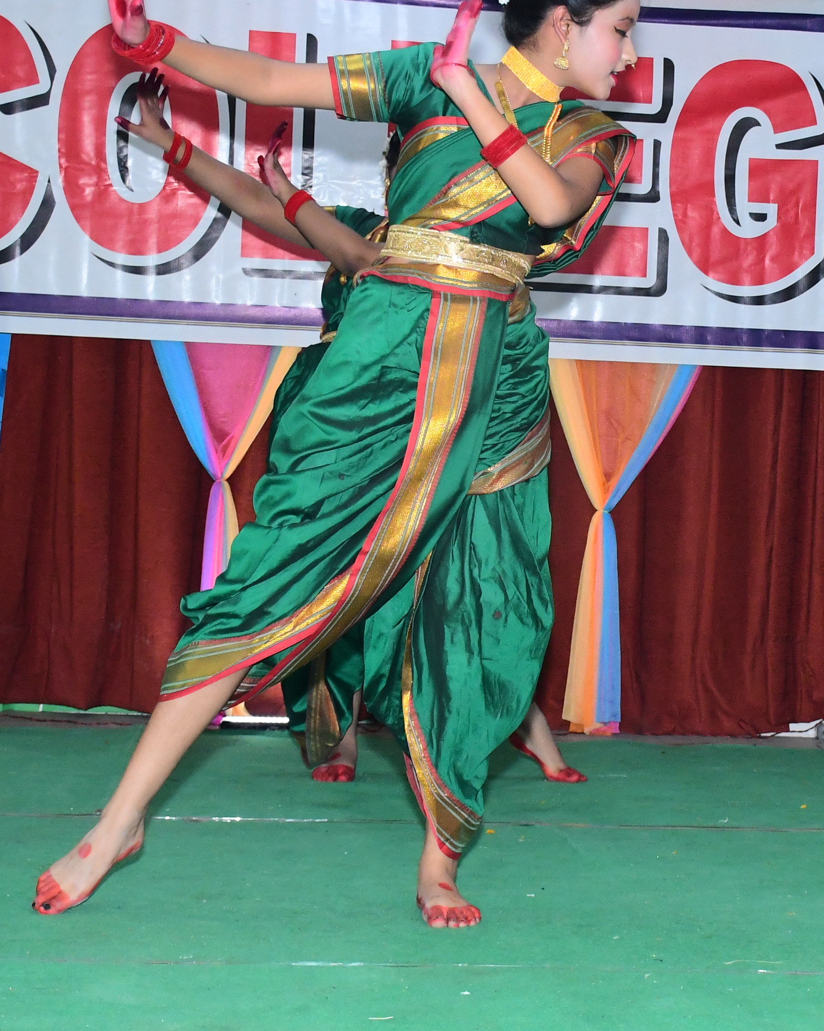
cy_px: 464
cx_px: 773
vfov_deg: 18.8
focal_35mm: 102
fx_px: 3110
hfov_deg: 14.9
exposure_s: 1/160
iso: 1600
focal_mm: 32
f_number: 5.6
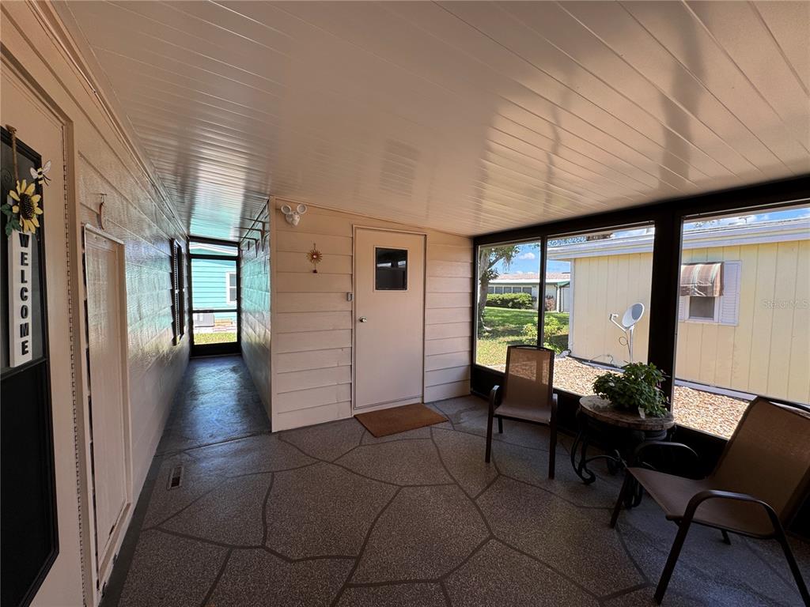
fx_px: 328
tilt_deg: -3.1
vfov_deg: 85.7
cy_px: 304
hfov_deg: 102.1
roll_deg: -0.7
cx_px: 405
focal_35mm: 14
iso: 40
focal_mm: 2.22
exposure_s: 1/215
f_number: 2.2
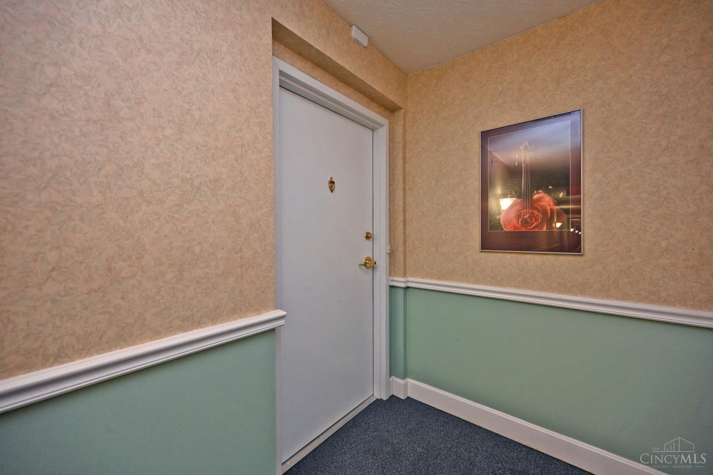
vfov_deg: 81.2
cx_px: 356
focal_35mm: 14
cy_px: 238
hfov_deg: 104.3
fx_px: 277
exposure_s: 1/60
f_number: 4
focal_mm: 14
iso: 1800
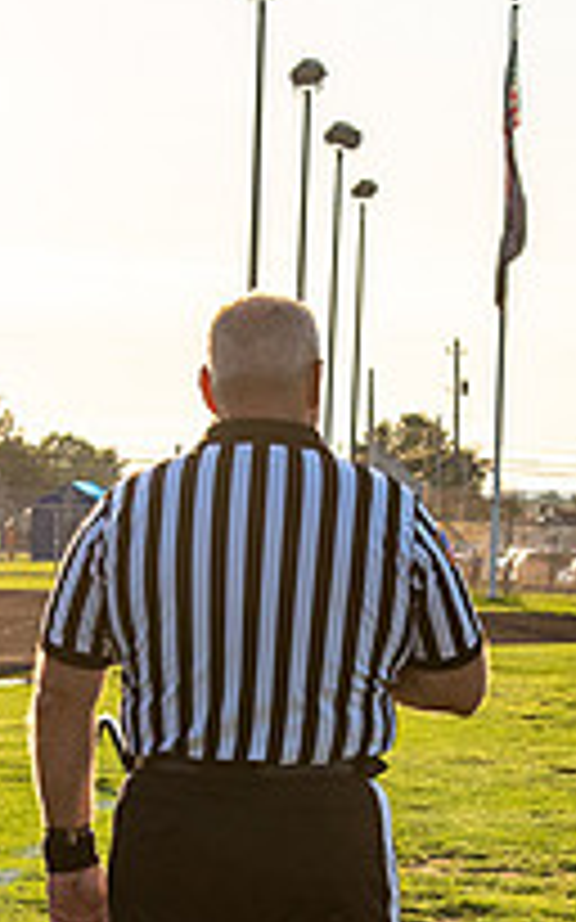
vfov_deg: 11.2
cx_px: 274
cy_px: 626
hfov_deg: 7.0
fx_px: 4700
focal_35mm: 187
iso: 400
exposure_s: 1/1250
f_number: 6.3
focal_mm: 48
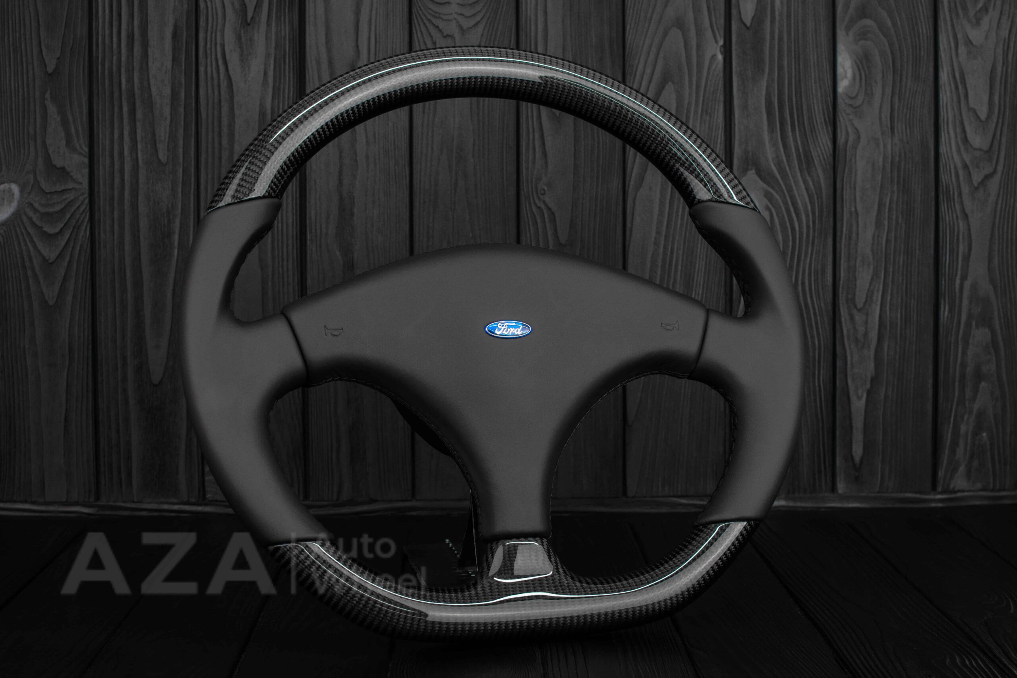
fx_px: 1483
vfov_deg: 25.8
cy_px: 339
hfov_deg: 37.8
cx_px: 508
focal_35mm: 52
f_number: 6.3
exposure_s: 1/125
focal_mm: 35
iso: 500
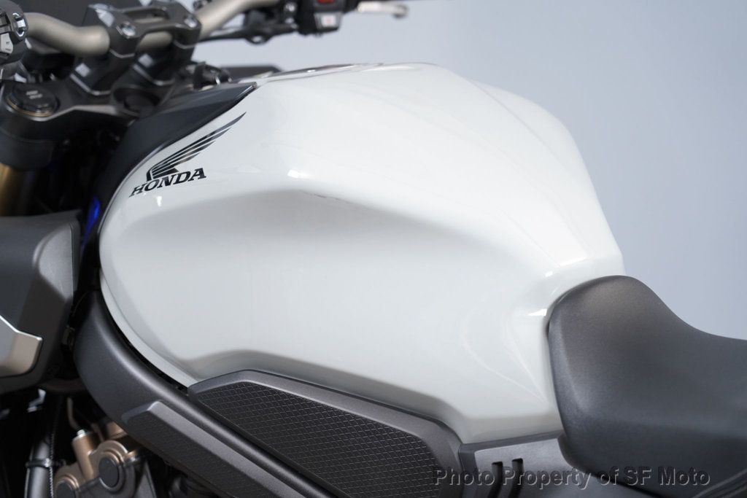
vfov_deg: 13.0
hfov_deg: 19.5
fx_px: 2179
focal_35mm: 105
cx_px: 374
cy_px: 249
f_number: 4
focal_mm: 105
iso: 1600
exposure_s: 1/100
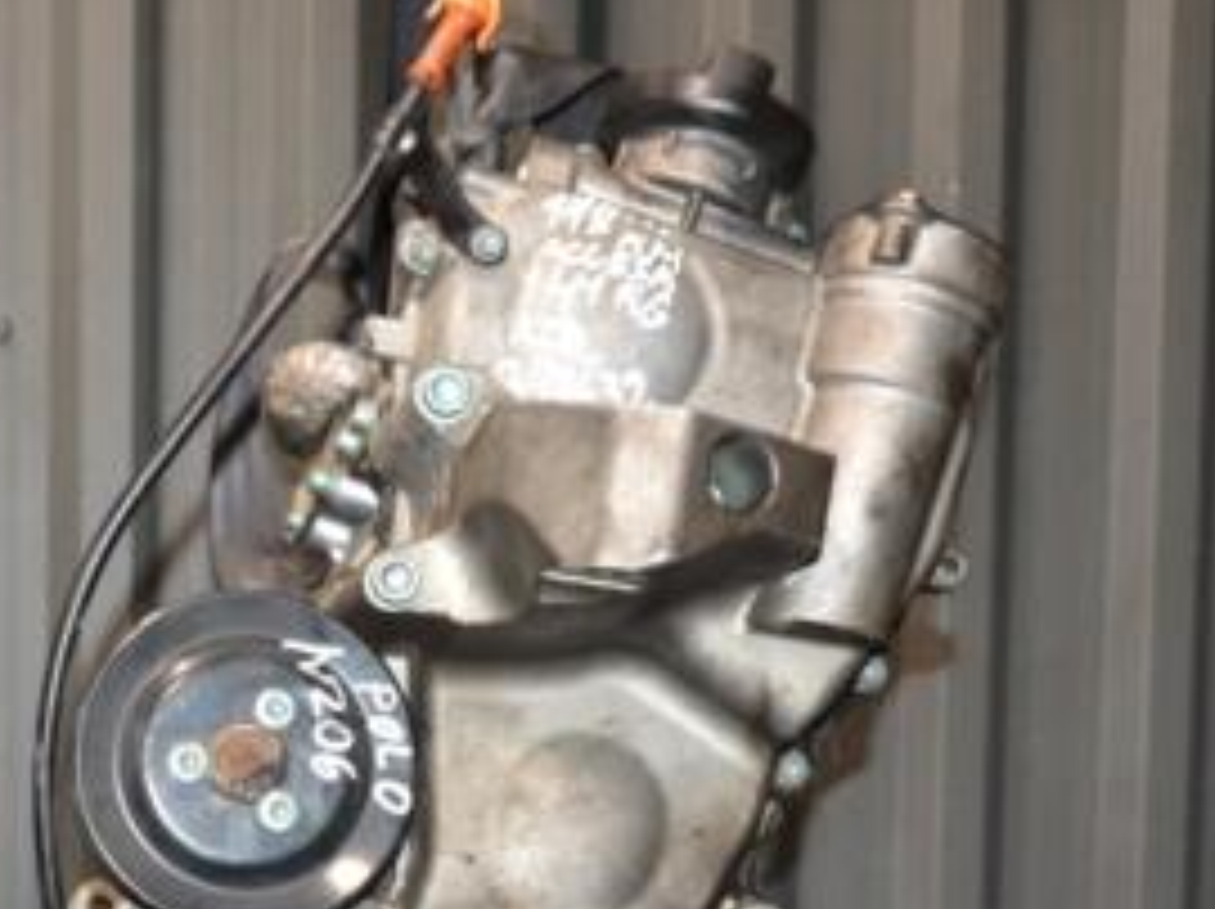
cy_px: 886
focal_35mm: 77
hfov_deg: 25.0
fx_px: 2700
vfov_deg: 18.7
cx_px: 270
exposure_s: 1/60
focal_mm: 24
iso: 800
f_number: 5
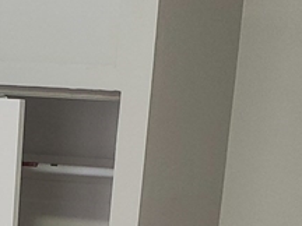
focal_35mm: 123
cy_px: 466
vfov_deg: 10.9
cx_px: -14
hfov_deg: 15.7
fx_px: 1073
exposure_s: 1/60
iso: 100
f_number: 2.4
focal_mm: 4.3
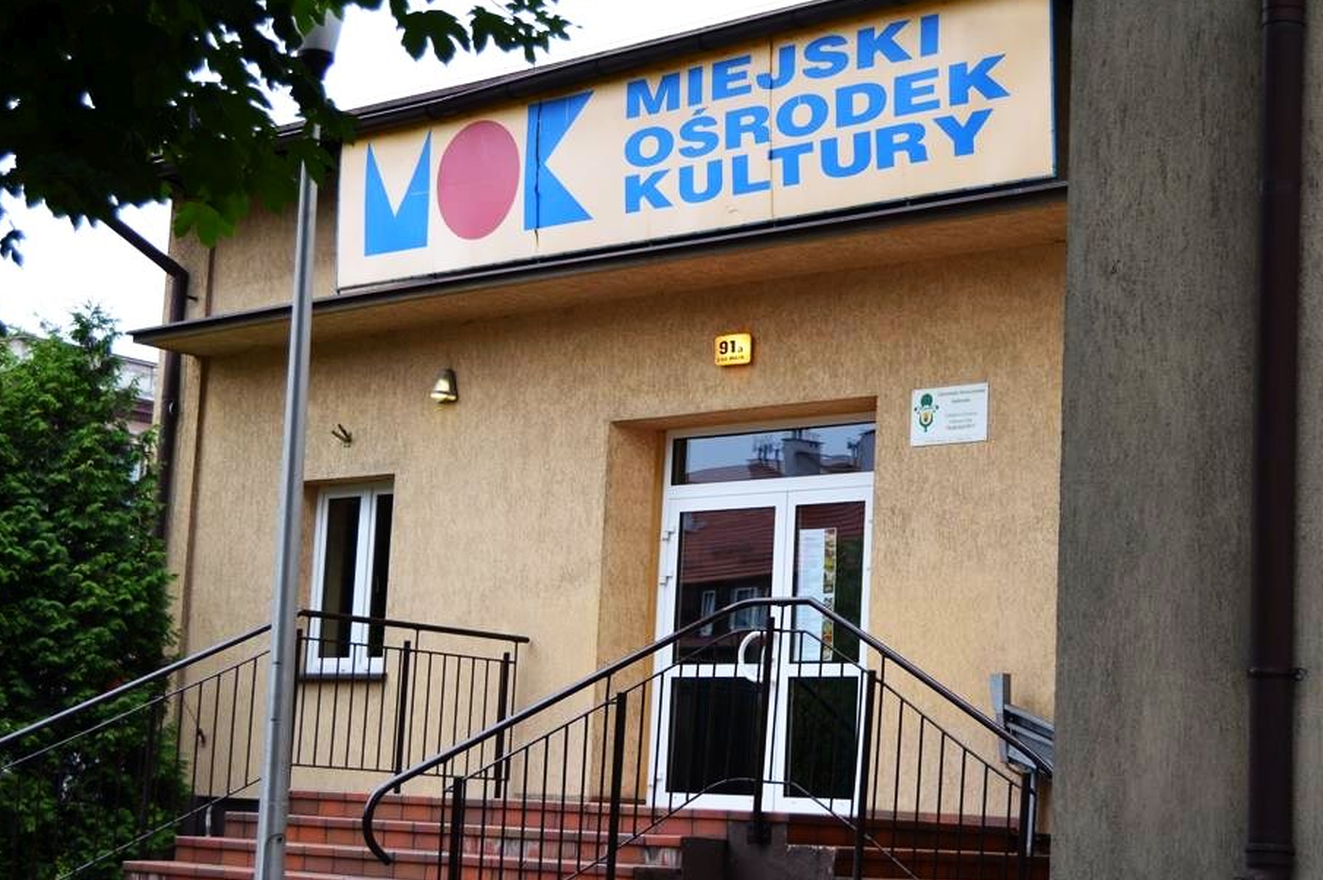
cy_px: 454
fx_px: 2313
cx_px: 674
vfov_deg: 21.5
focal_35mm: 63
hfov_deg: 31.9
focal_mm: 38
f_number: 5.6
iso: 280
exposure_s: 1/125
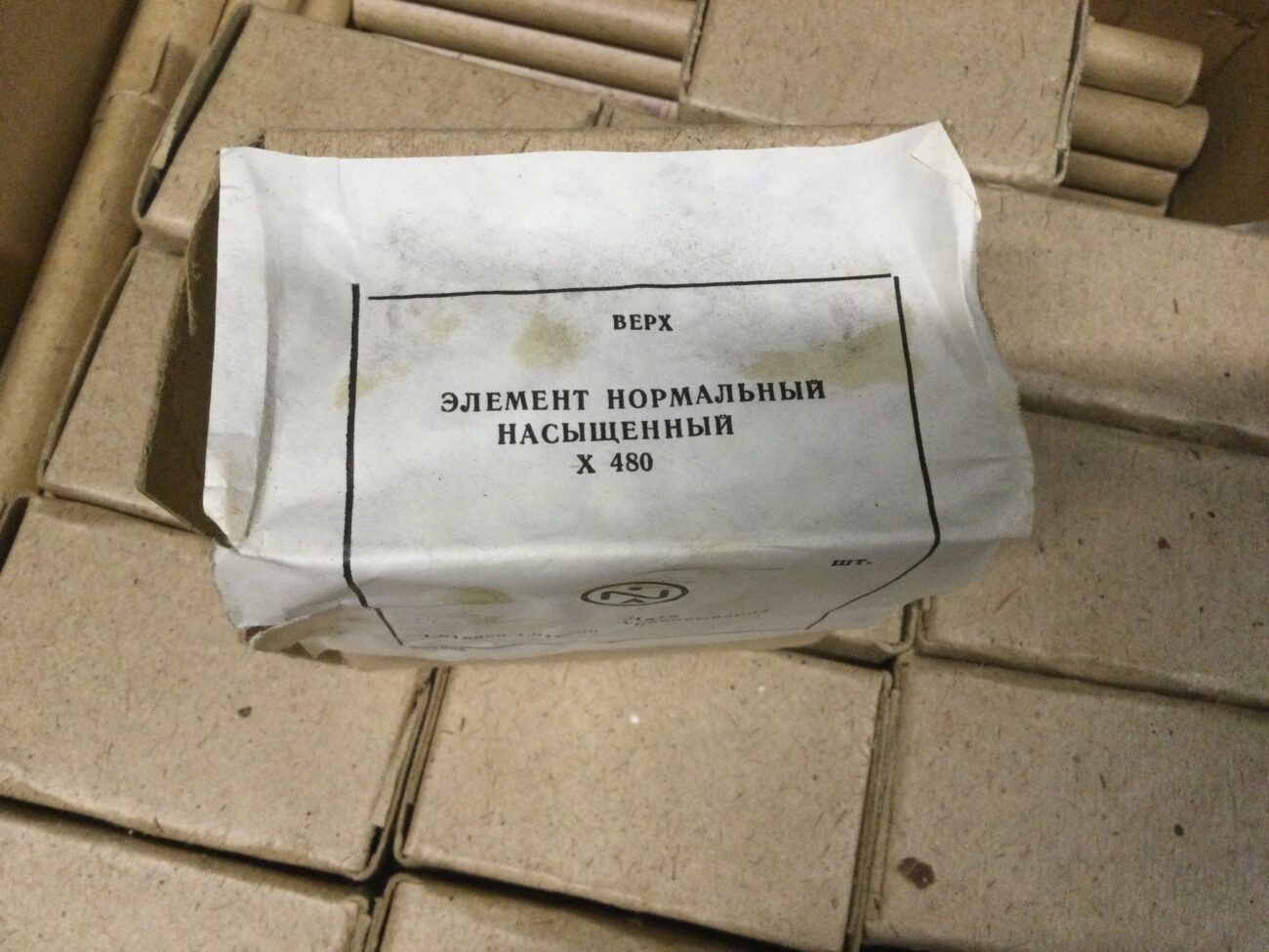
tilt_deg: -74.4
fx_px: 1136
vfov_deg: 45.4
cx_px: 634
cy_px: 476
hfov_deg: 58.4
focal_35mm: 31
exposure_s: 1/33
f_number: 2.4
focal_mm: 3.3
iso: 160
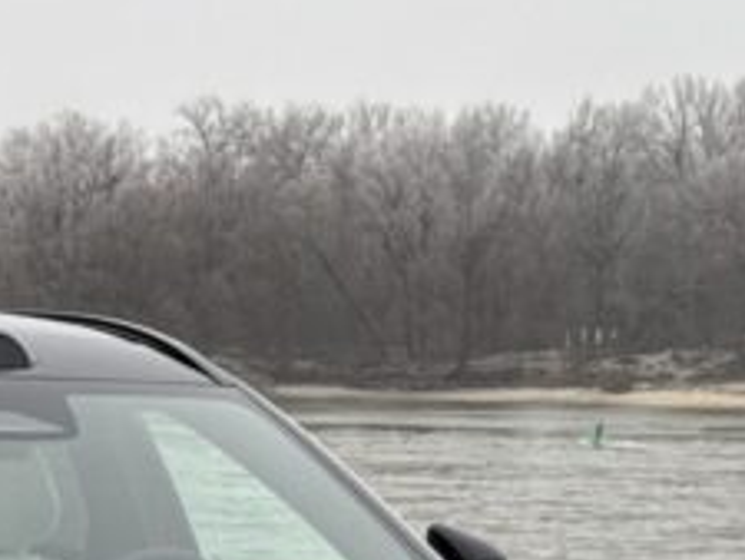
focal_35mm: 160
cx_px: 113
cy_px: 741
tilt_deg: -6.5
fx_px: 3445
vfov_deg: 9.1
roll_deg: -0.1
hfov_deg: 12.3
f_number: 1.78
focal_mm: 6.76
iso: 64
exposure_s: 1/461
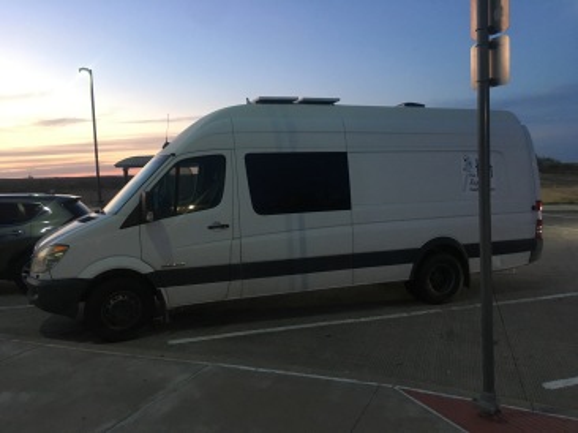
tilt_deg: -4.5
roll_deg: +2.4
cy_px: 216
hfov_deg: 61.7
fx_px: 484
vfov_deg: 48.2
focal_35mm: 29
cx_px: 289
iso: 200
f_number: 2.2
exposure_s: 1/24
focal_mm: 4.15
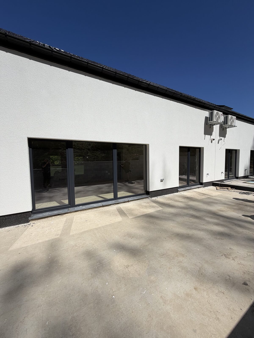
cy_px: 169
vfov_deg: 102.1
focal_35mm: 14
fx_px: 137
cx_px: 127
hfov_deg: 85.7
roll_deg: +0.1
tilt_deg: -2.7
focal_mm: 2.22
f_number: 2.2
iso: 20
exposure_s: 1/2092
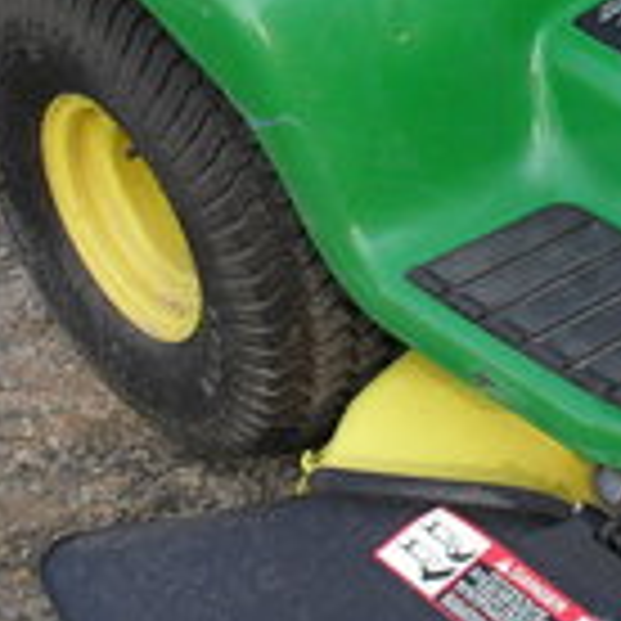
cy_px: 108
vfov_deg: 14.2
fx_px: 2476
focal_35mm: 122
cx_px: 994
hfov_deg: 13.3
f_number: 3.2
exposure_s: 1/250
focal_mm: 6.3
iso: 100
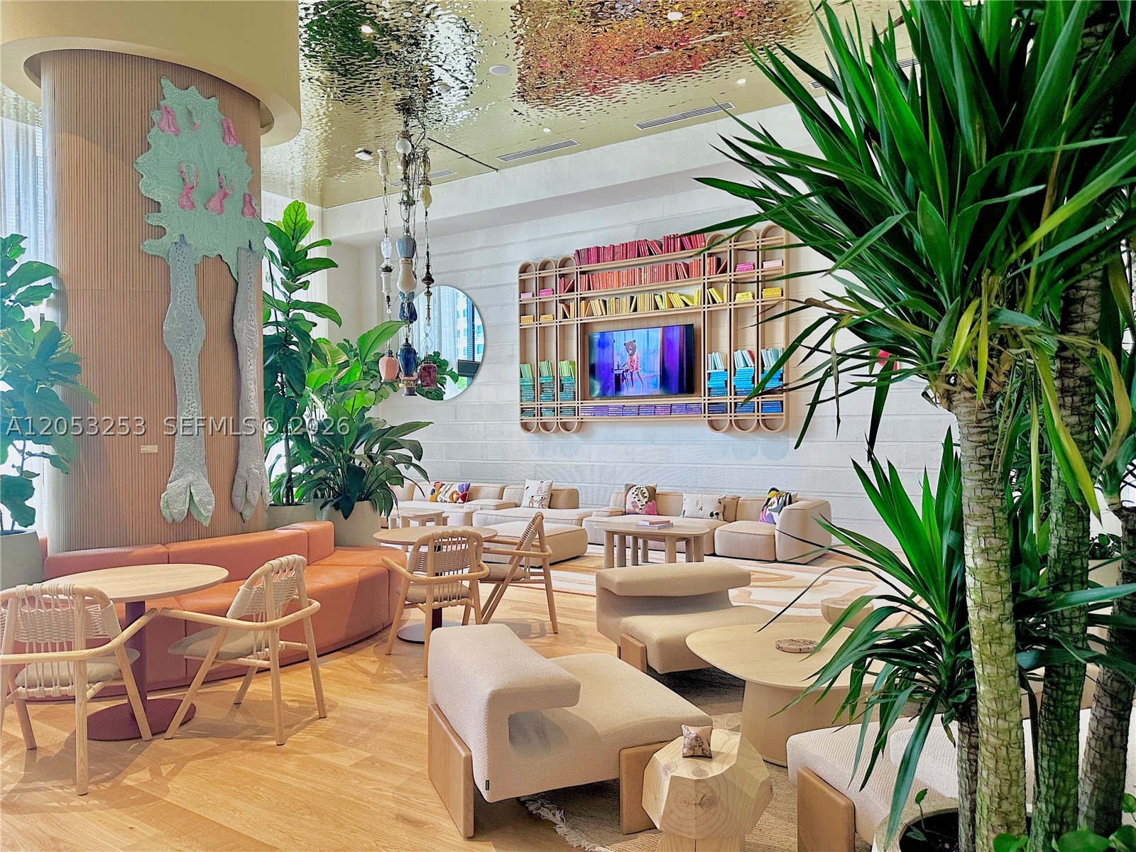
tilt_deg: +0.1
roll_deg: +0.0
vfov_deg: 56.8
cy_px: 426
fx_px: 788
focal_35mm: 24
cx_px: 568
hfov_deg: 71.6
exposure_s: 1/86
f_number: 1.78
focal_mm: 6.86
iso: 250
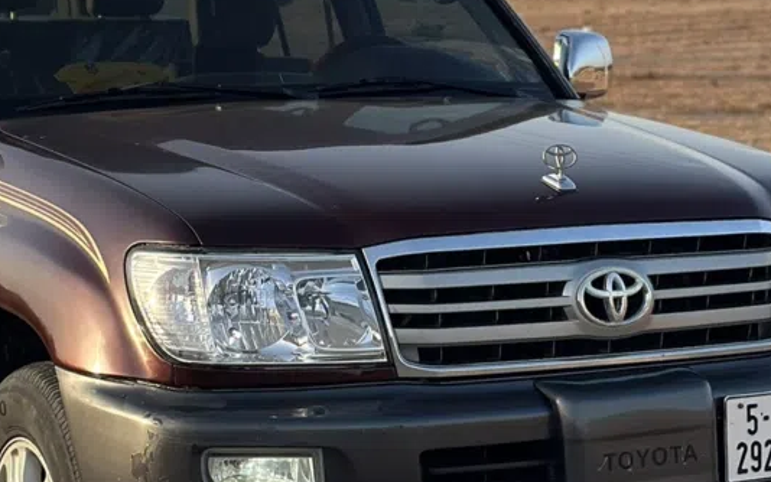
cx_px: 296
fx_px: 2732
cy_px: -41
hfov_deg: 16.0
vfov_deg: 10.0
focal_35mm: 130
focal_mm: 6.86
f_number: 1.78
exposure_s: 1/2304
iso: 80
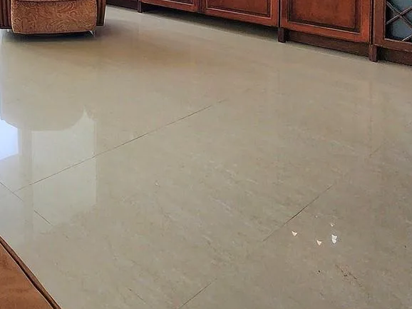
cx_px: 0
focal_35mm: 36
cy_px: -61
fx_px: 428
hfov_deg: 43.9
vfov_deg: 32.7
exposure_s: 1/120
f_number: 2.2
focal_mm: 2.2
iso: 80
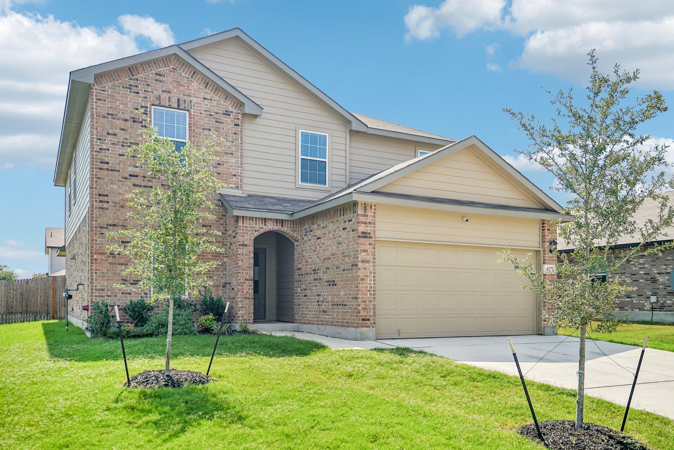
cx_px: 337
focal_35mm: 30
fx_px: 562
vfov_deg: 43.6
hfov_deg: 61.9
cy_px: 225
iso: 200
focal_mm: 30
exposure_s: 1/2500
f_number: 2.8
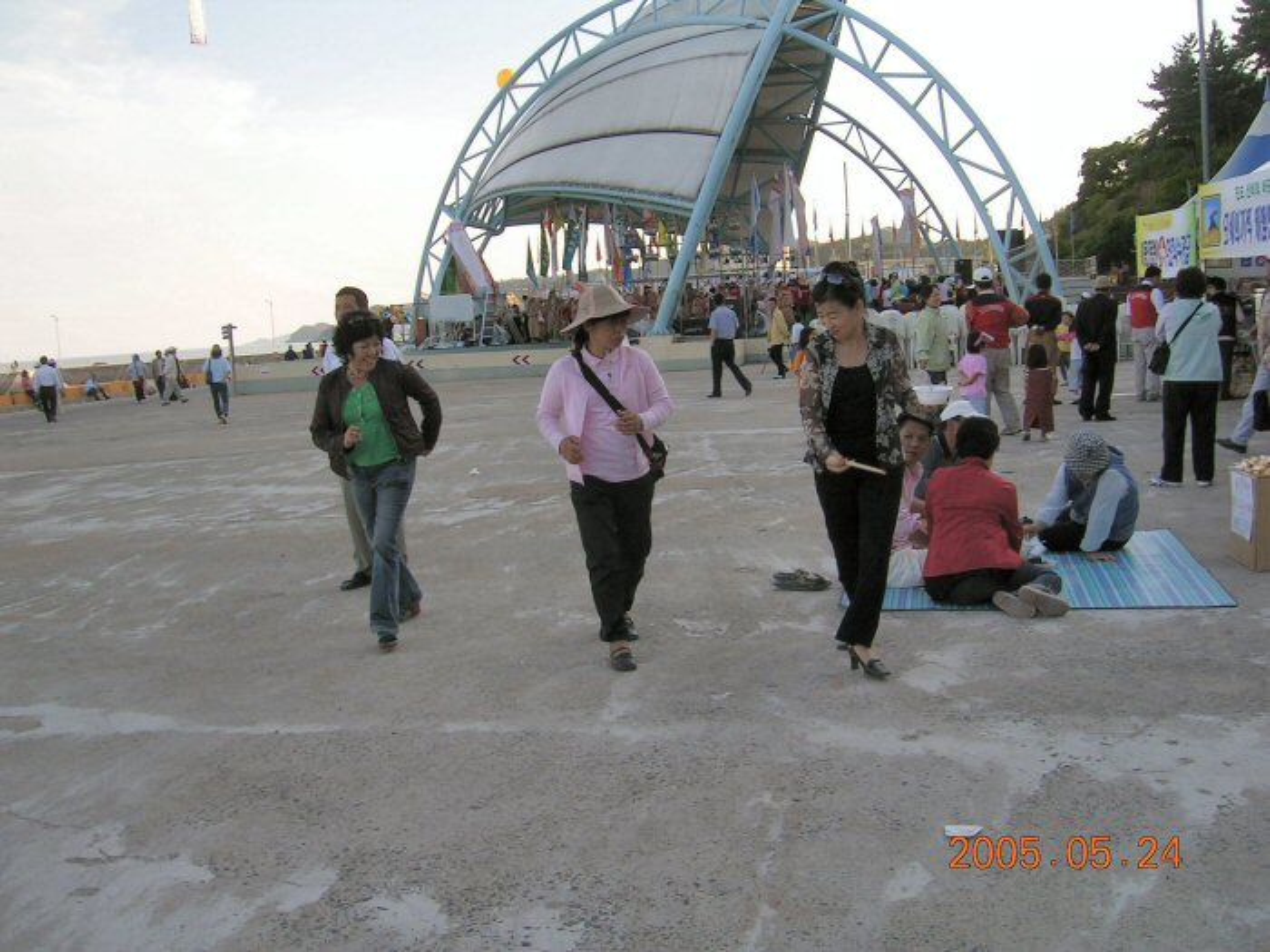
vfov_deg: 40.7
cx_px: 635
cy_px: 476
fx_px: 1284
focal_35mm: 35
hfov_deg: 52.6
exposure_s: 1/168
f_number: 4.8
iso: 50
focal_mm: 5.4
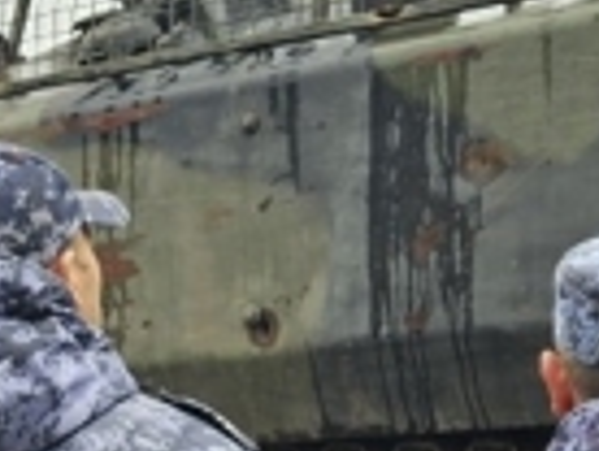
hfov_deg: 17.5
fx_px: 1924
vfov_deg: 13.2
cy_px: 421
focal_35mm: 111
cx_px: 115
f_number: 1.8
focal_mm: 5.4
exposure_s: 1/699
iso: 25
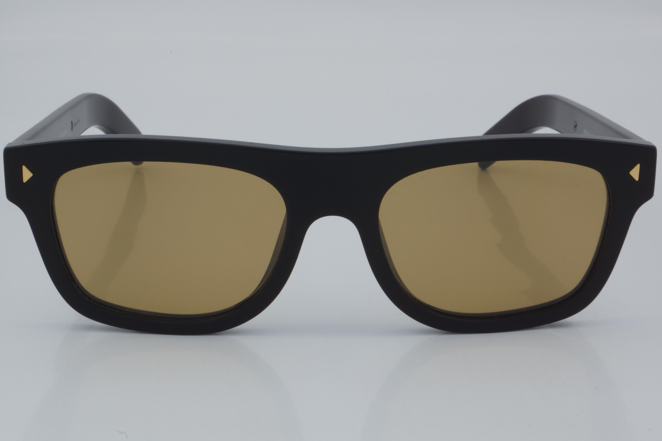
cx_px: 331
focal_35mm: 82
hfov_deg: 24.6
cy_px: 220
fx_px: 1517
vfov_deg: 16.6
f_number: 32
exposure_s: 1/4
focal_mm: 55
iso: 100
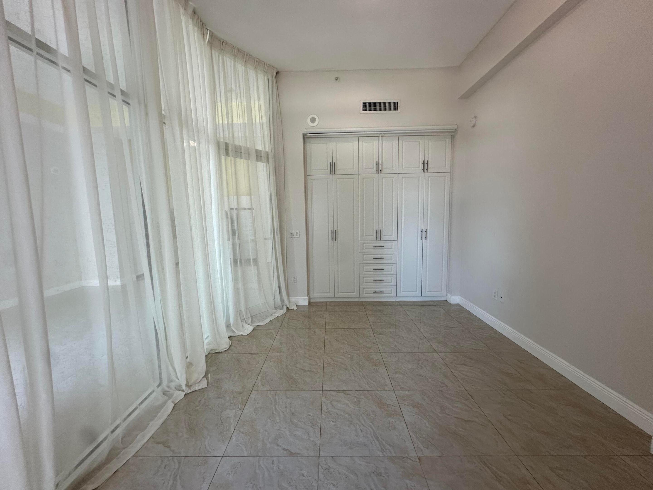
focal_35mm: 14
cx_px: 326
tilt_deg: -7.3
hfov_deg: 102.1
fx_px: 264
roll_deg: +0.9
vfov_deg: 85.7
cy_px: 245
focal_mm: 2.22
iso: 200
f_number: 2.2
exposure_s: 1/120
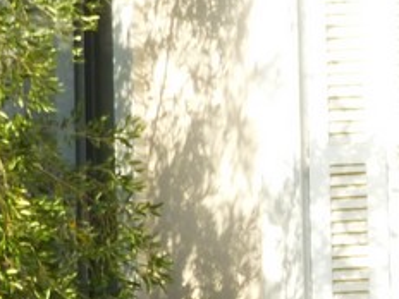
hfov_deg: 3.1
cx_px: 717
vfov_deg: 2.3
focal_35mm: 637
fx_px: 7342
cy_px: 588
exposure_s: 1/100
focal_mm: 22.1
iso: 100
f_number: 5.7
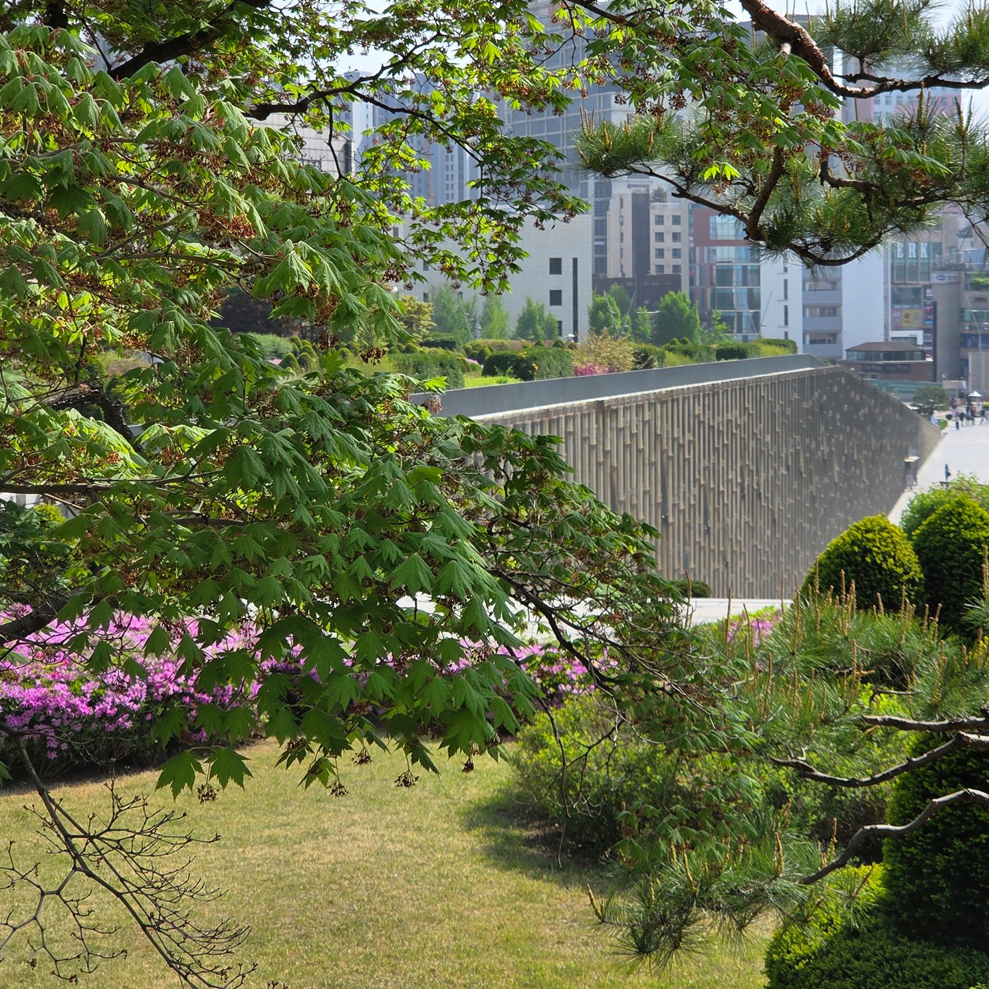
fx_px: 2651
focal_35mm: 82
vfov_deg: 21.1
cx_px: 607
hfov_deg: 21.1
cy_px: 493
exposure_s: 1/914
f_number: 2.4
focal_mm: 7
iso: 25
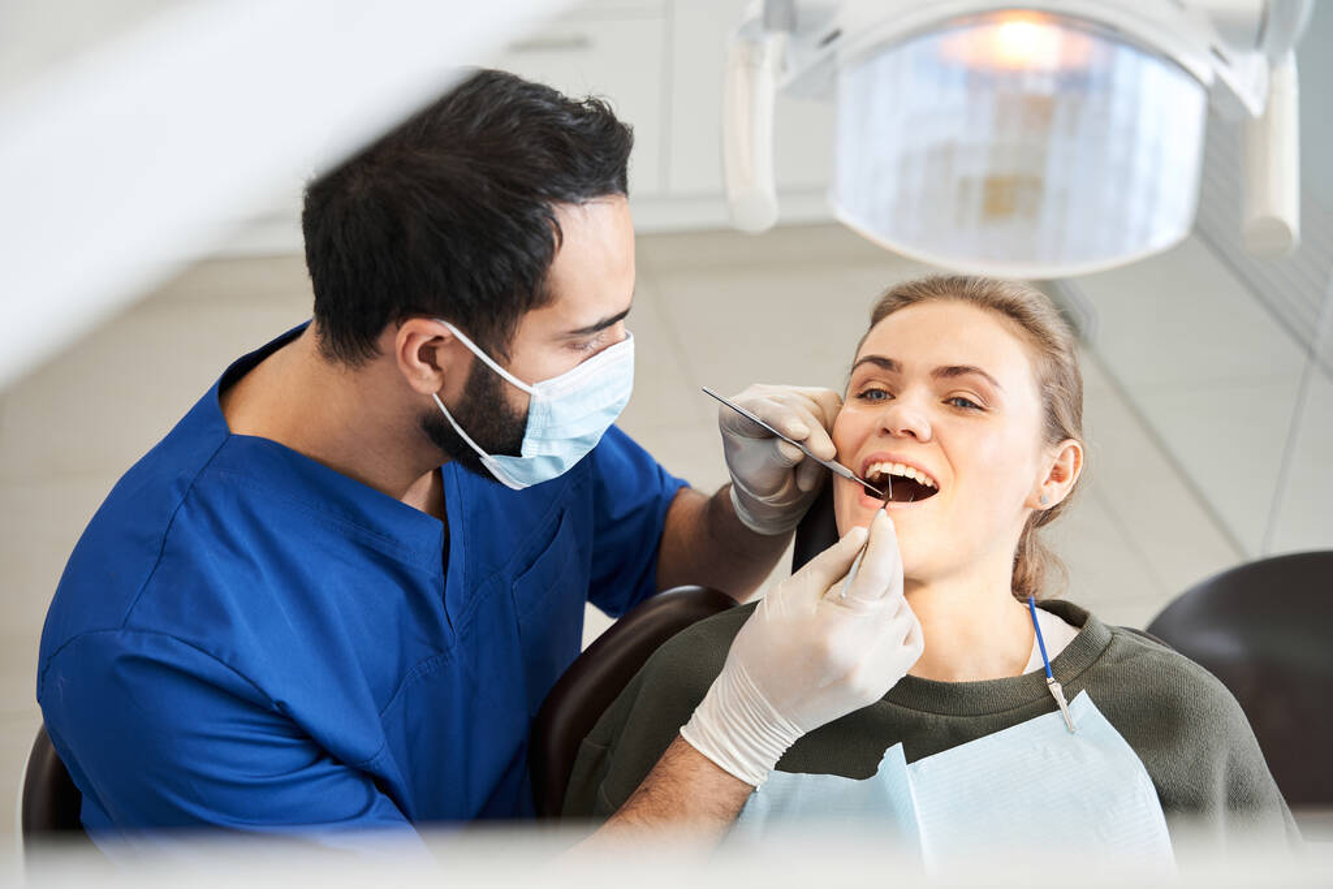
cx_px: 666
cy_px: 444
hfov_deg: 36.9
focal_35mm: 54
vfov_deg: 25.1
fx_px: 2000
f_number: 3.5
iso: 200
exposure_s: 1/160
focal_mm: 54
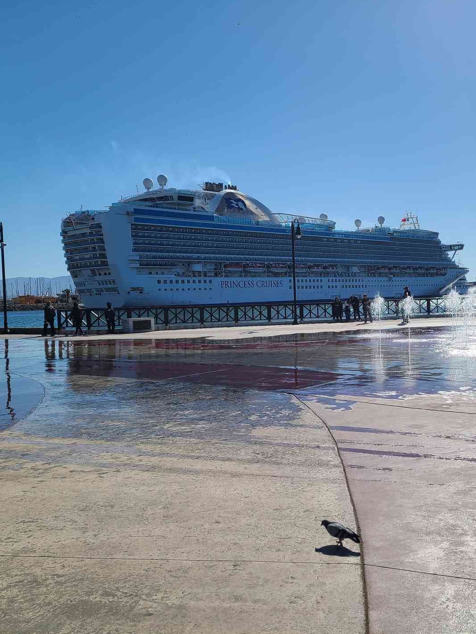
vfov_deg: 52.6
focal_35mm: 35
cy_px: 318
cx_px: 343
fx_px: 642
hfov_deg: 39.9
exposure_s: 1/5007
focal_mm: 5.4
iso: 40
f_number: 1.8
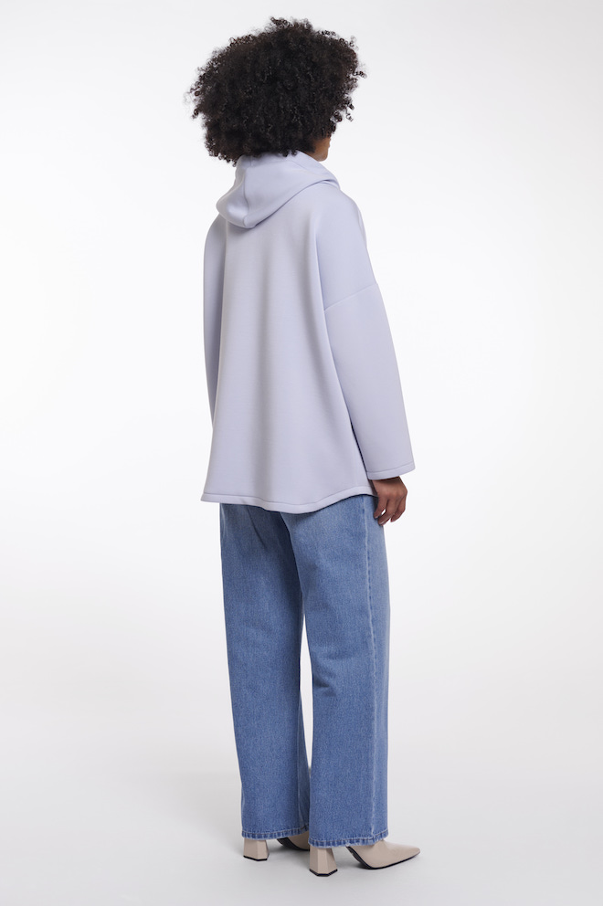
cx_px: 302
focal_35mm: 58
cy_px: 453
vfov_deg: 34.5
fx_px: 1459
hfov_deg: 23.3
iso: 125
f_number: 8
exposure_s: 1/160
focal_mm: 58
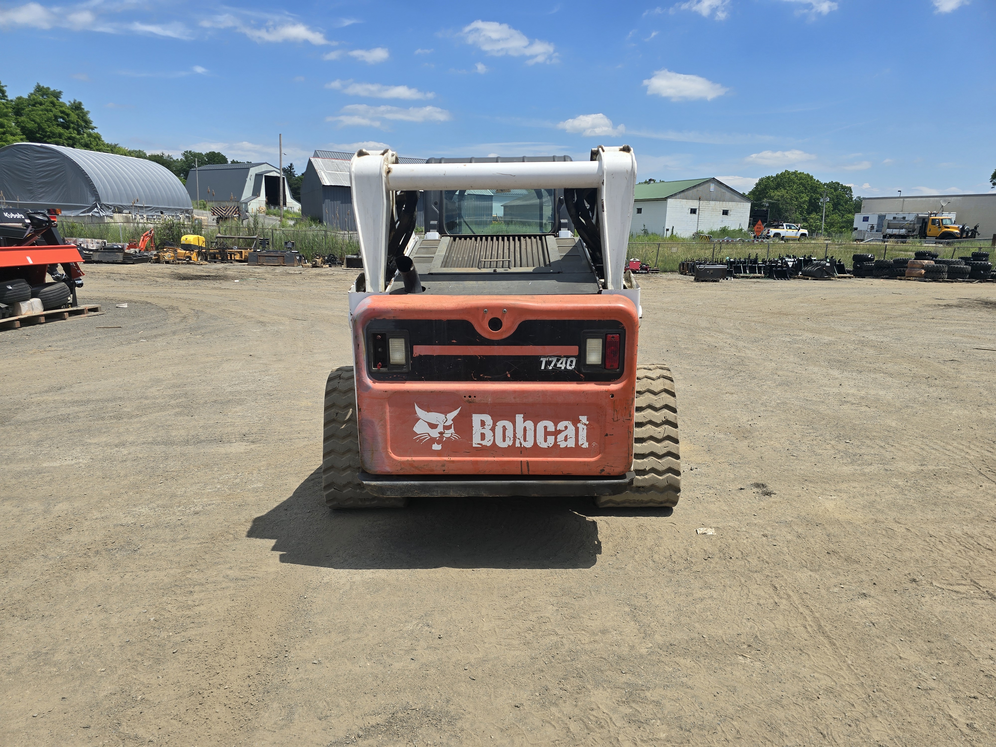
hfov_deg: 73.9
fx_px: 662
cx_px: 498
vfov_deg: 58.9
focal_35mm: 23
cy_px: 374
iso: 12
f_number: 1.7
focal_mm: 6.3
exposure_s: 1/986
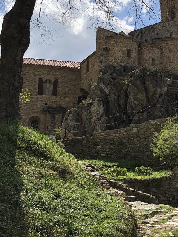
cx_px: 155
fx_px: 336
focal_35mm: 49
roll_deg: +2.0
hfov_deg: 28.7
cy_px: 76
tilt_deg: +18.3
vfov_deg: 38.4
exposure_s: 1/2525
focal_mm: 4
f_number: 1.8
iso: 20
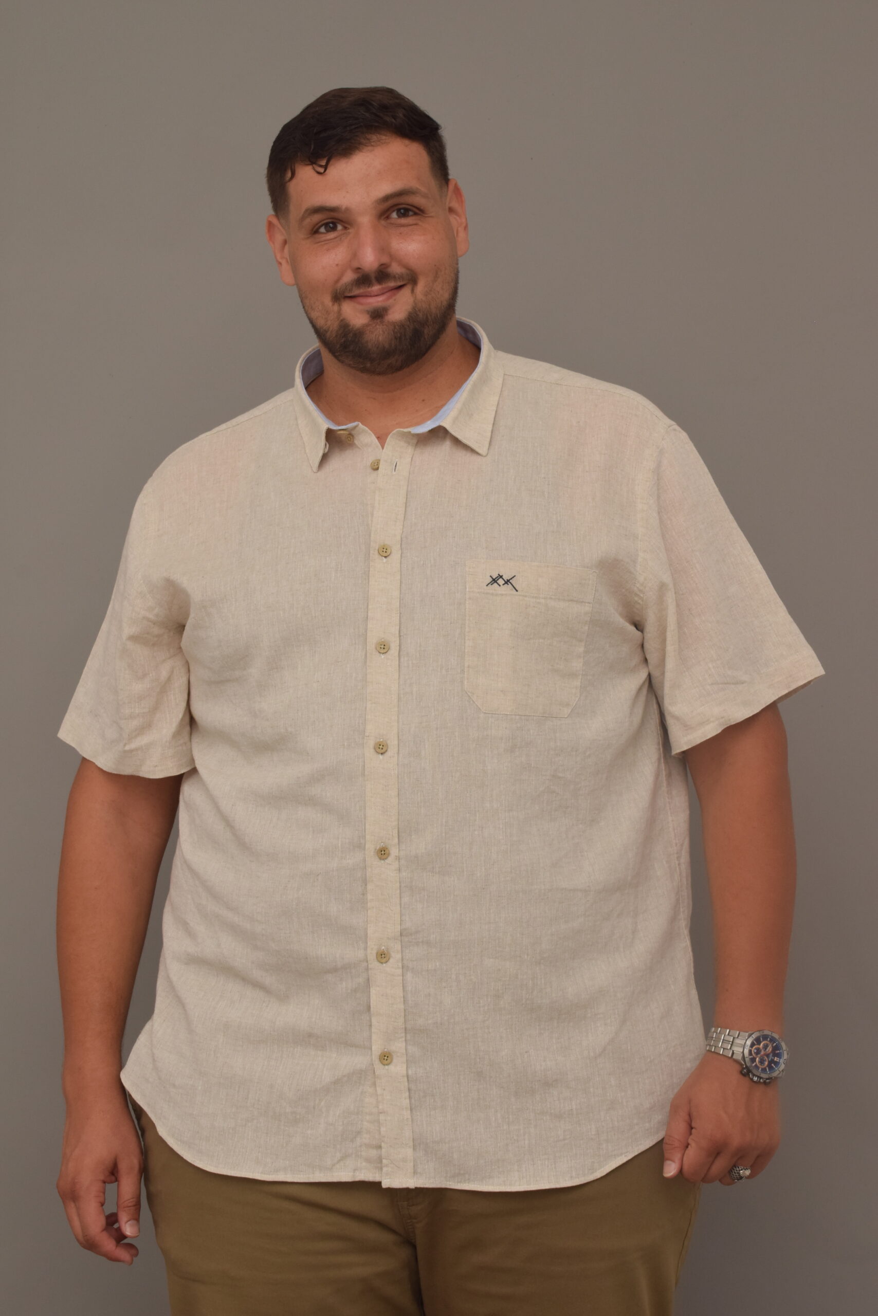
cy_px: 658
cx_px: 439
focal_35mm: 72
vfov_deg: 28.1
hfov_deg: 18.9
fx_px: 2632
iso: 400
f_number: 13
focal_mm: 48
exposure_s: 1/100
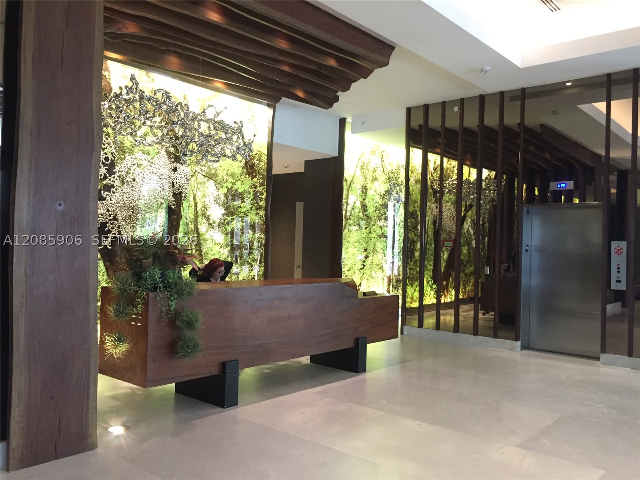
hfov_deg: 61.7
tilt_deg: -0.2
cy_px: 240
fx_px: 536
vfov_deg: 48.2
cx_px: 320
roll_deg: -2.6
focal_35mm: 29
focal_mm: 4.15
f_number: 2.2
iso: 250
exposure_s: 1/20
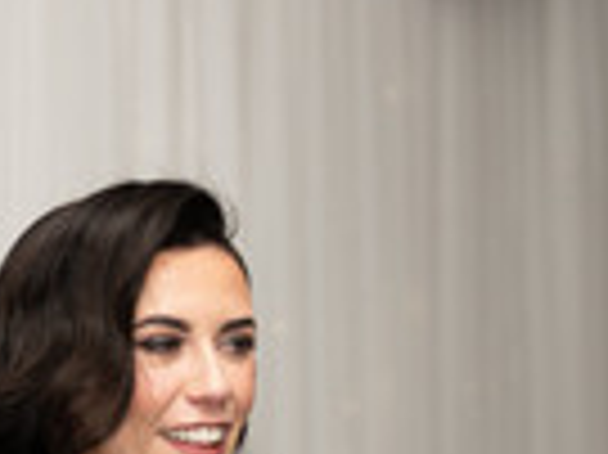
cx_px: 288
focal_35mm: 234
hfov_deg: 8.5
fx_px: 4106
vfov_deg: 6.3
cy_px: 587
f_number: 2.8
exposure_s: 1/200
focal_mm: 82
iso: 400
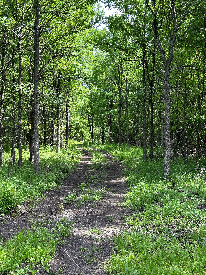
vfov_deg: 39.7
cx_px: 103
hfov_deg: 30.3
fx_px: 381
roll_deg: +0.0
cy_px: 138
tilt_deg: -0.8
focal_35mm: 48
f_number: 1.78
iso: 80
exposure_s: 1/615
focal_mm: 6.86
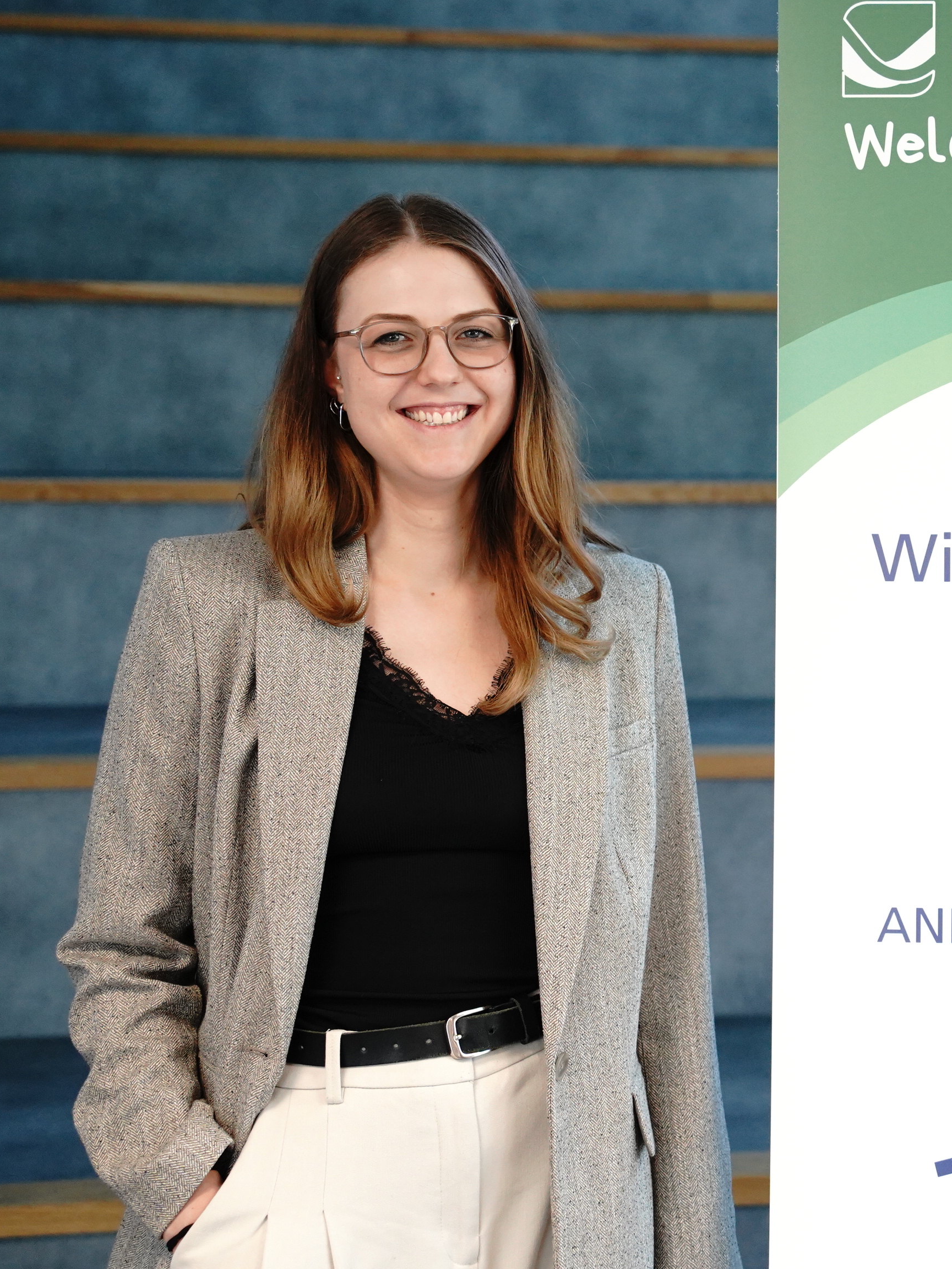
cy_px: 566
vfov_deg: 22.5
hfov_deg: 16.7
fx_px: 3190
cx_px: 883
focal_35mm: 87
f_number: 4
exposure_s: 1/250
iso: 3200
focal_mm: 53
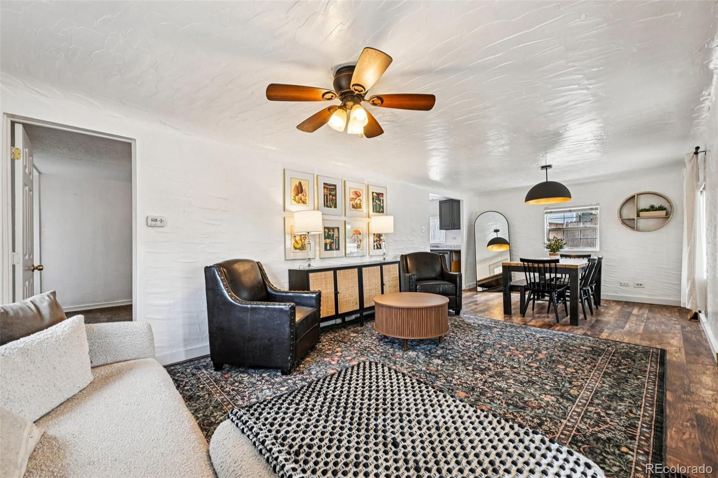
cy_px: 239
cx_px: 359
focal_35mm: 14
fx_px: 279
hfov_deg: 104.3
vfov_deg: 81.2
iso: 400
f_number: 11
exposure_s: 1/15
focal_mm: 14
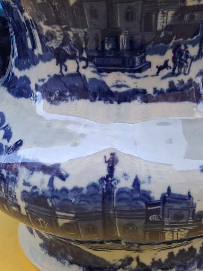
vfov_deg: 31.8
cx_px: 147
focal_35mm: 60
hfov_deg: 24.2
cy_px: 79
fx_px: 469
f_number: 1.8
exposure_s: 1/100
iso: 40
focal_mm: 4
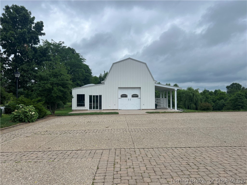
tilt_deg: +1.5
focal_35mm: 26
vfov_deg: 53.0
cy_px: 92
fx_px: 185
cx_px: 124
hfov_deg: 67.3
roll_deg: +0.5
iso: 50
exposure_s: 1/1531
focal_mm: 5.7
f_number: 1.5
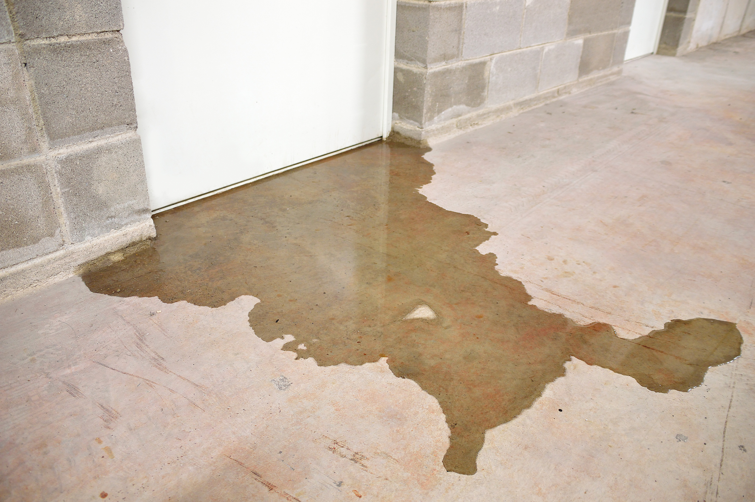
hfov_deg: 67.4
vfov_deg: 47.8
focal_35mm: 27
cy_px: 251
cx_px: 378
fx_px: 566
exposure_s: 1/3
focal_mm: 18
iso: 400
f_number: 3.5
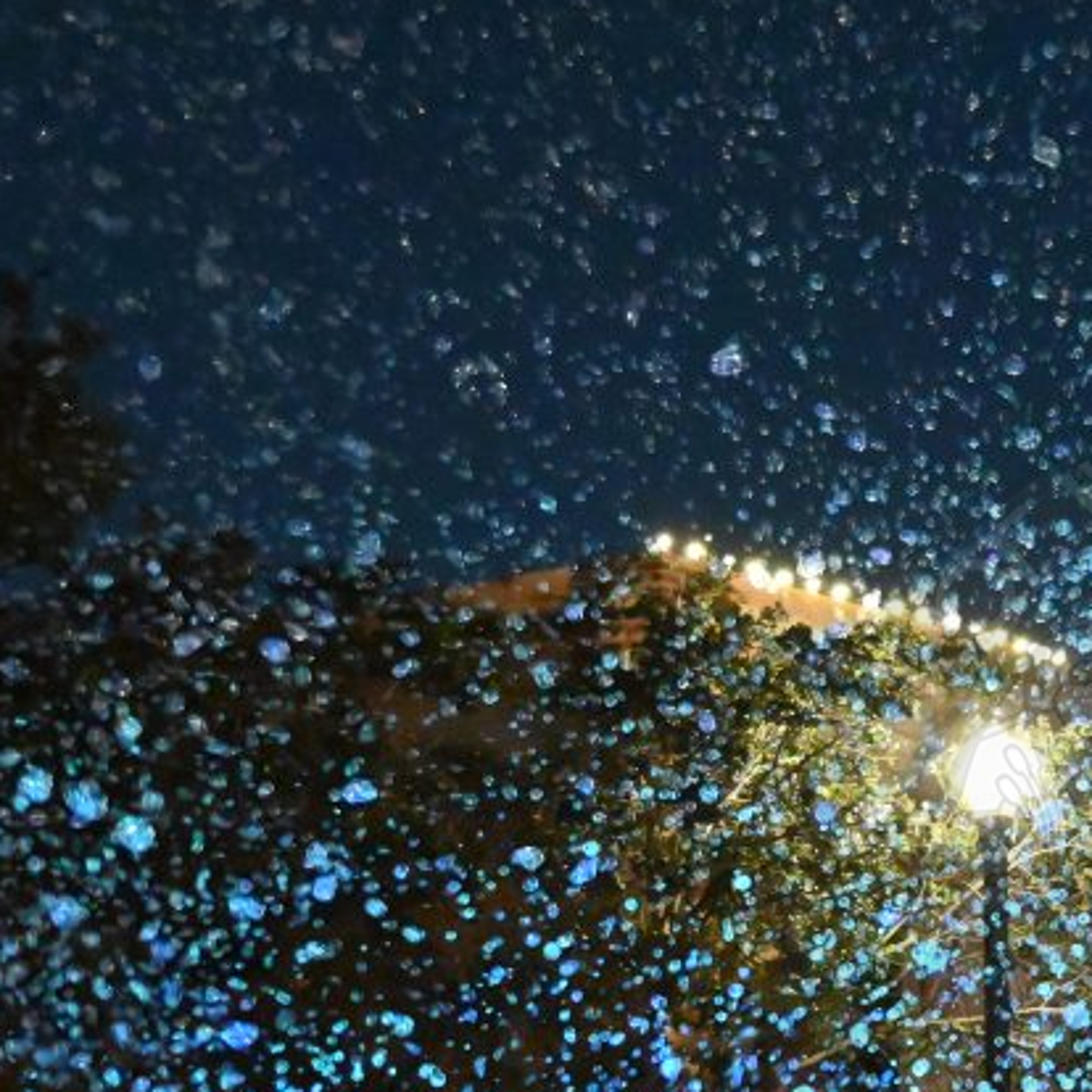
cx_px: 1409
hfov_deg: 13.3
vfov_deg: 13.6
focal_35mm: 127
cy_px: 1005
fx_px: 4533
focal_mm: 43
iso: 22800
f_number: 5
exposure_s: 1/60
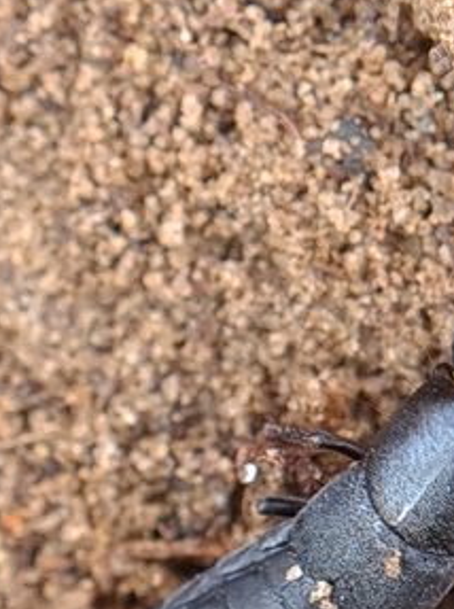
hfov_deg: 24.4
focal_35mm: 58
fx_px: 1018
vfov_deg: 32.4
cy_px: 482
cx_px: 416
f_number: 1.8
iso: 100
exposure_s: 1/50
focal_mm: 5.4
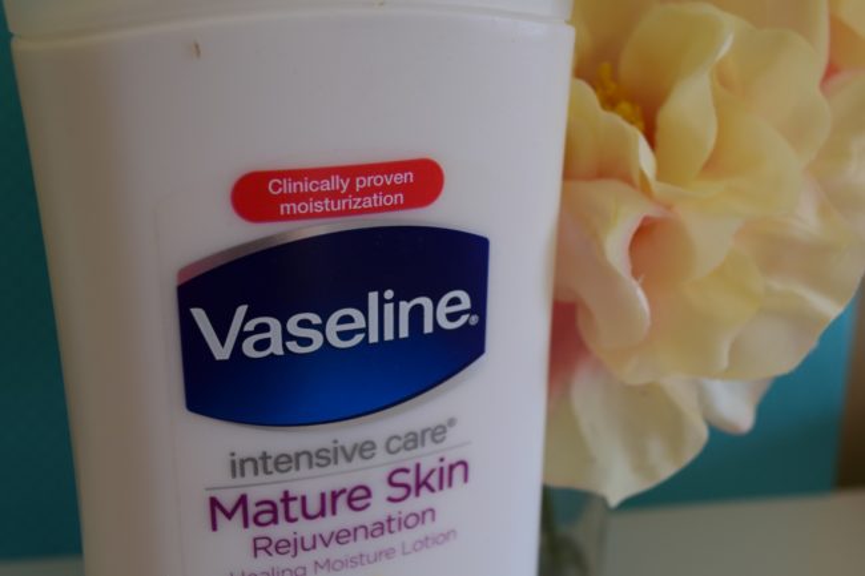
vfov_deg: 28.9
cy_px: 288
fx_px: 1117
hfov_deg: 42.3
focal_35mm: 46
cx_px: 432
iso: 400
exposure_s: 1/60
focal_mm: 31
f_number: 8
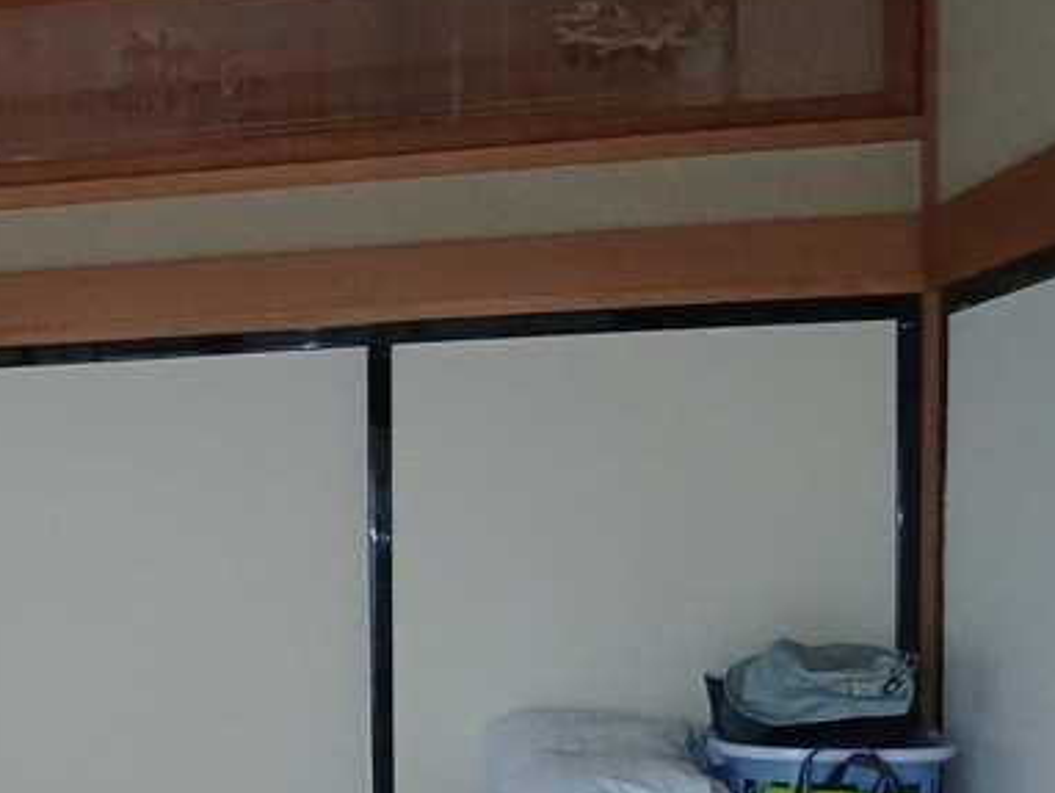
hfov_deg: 25.1
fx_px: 2074
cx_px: -276
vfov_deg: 21.4
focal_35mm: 68
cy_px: 644
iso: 320
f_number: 1.8
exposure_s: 1/25
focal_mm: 3.86
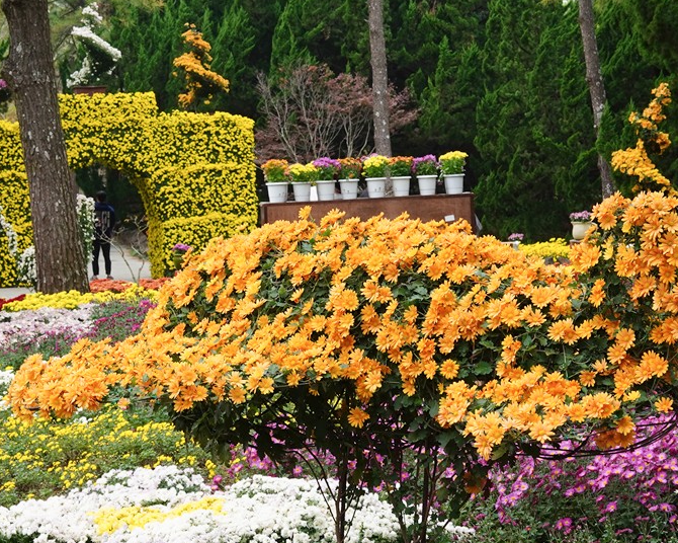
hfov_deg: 19.6
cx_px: 301
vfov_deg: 15.7
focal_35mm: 98
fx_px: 1966
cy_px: 294
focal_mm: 35
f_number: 9
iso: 400
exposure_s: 1/100
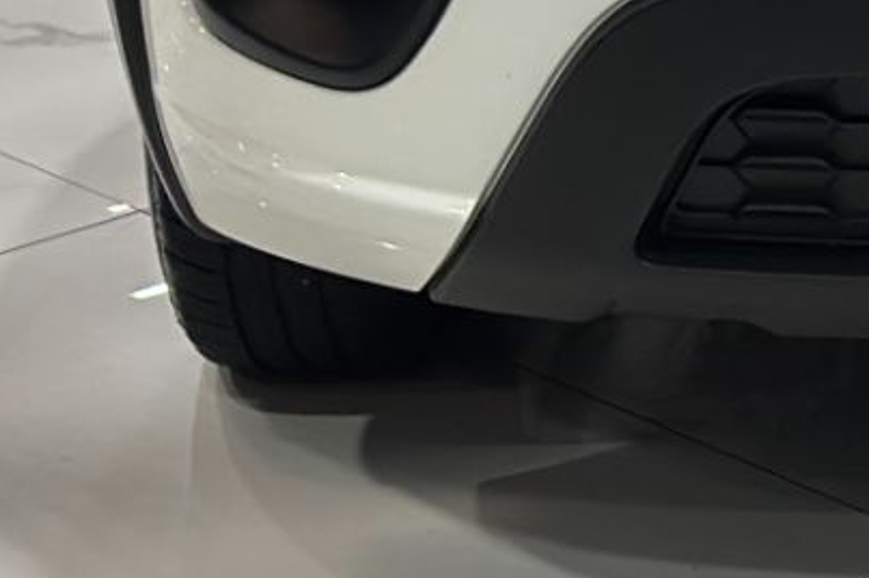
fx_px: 5740
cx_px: 1376
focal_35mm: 238
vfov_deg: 5.6
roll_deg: +0.0
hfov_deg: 8.4
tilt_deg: -11.7
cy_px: -692
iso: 100
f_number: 1.78
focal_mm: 6.86
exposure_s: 1/120
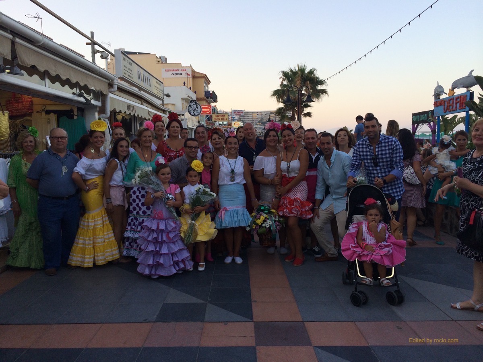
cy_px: 181
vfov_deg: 46.8
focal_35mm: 30
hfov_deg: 60.0
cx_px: 242
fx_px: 419
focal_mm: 4.12
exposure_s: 1/345
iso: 40
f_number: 2.2
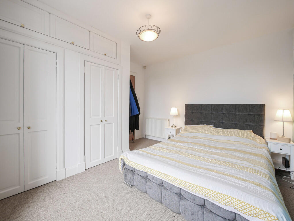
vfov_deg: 85.7
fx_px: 119
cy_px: 110
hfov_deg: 102.1
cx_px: 147
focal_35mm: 14
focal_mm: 7
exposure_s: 1/60
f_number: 4
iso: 500
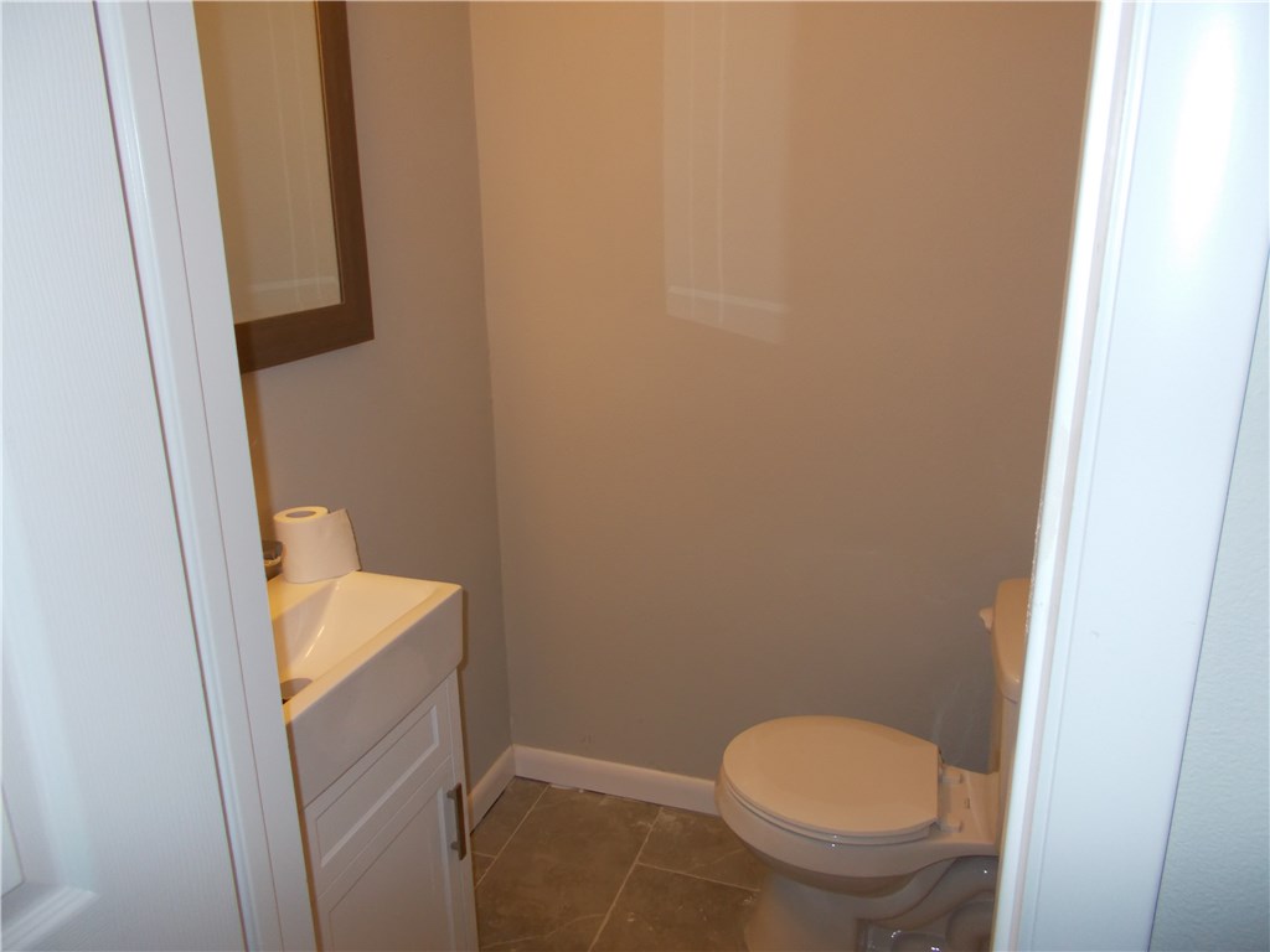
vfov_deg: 53.1
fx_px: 954
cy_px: 476
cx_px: 635
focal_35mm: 26
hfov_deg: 67.3
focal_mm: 4.6
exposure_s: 1/25
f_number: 3.2
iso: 200
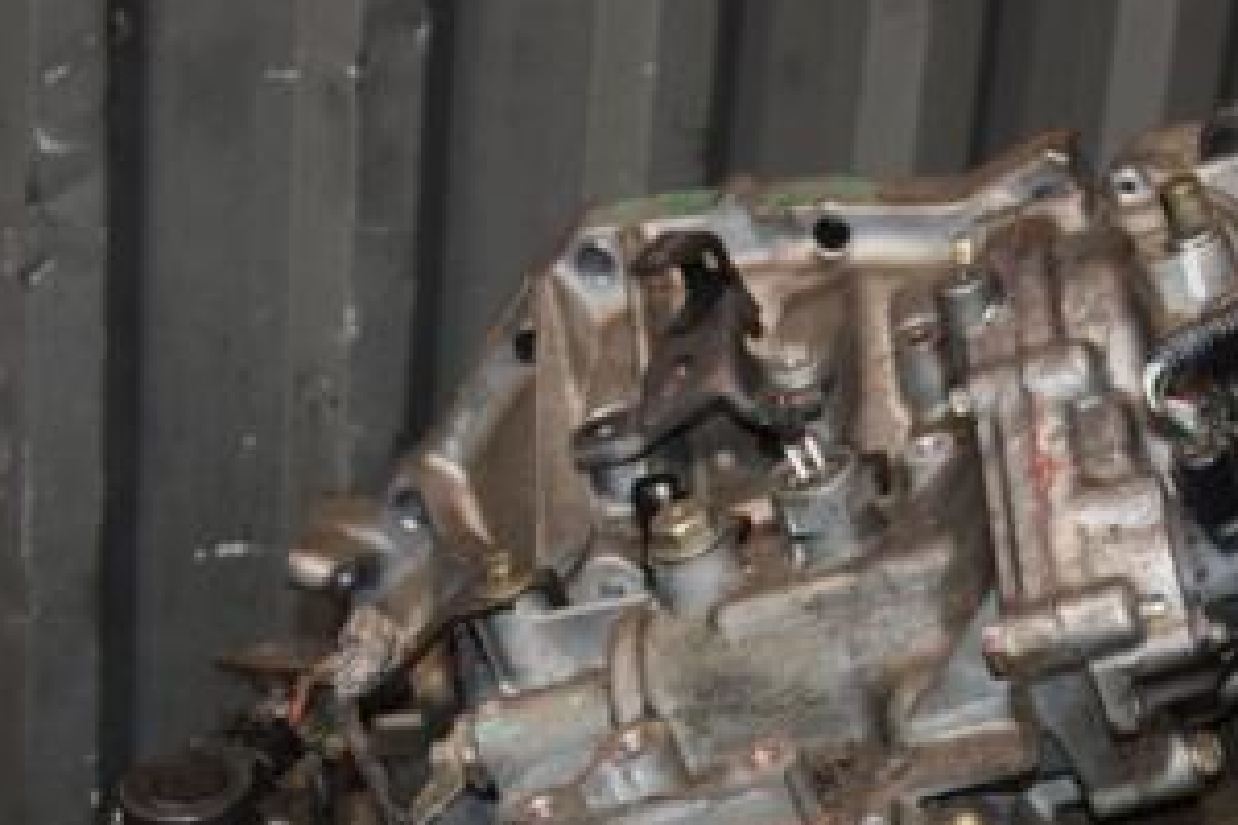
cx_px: 801
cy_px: 755
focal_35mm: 90
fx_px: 3095
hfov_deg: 22.5
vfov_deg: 15.0
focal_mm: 30
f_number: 5
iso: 800
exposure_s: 1/60
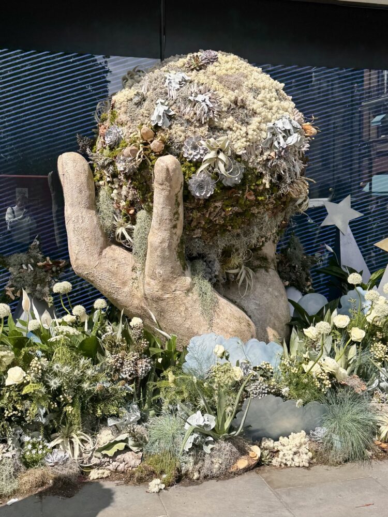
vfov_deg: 71.6
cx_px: 194
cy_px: 258
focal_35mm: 24
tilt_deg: -4.8
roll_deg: -0.1
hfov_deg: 56.8
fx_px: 359
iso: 80
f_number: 1.78
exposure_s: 1/3597
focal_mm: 6.76
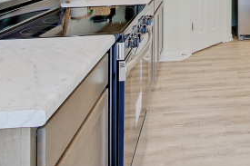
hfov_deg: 42.1
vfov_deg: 27.2
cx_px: 240
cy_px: -52
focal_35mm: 41
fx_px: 285
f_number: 9
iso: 100
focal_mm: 10
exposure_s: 1/3.33
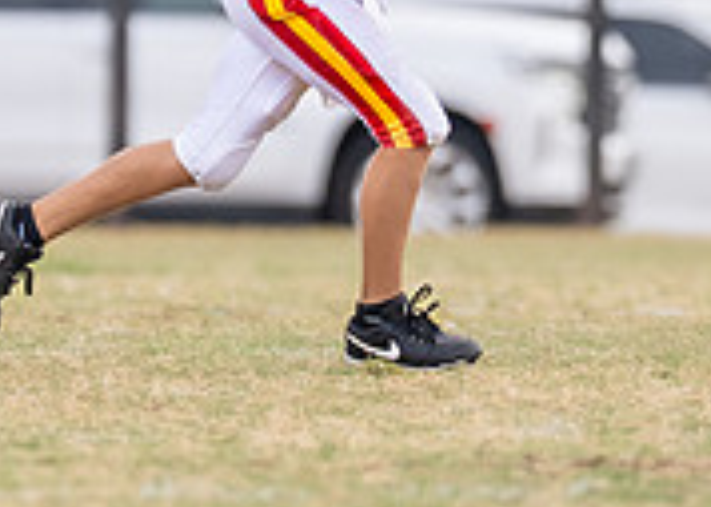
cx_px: 342
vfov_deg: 1.1
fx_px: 26826
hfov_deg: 1.5
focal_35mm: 1329
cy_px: -232
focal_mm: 200
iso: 160
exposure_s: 1/1250
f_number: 2.8
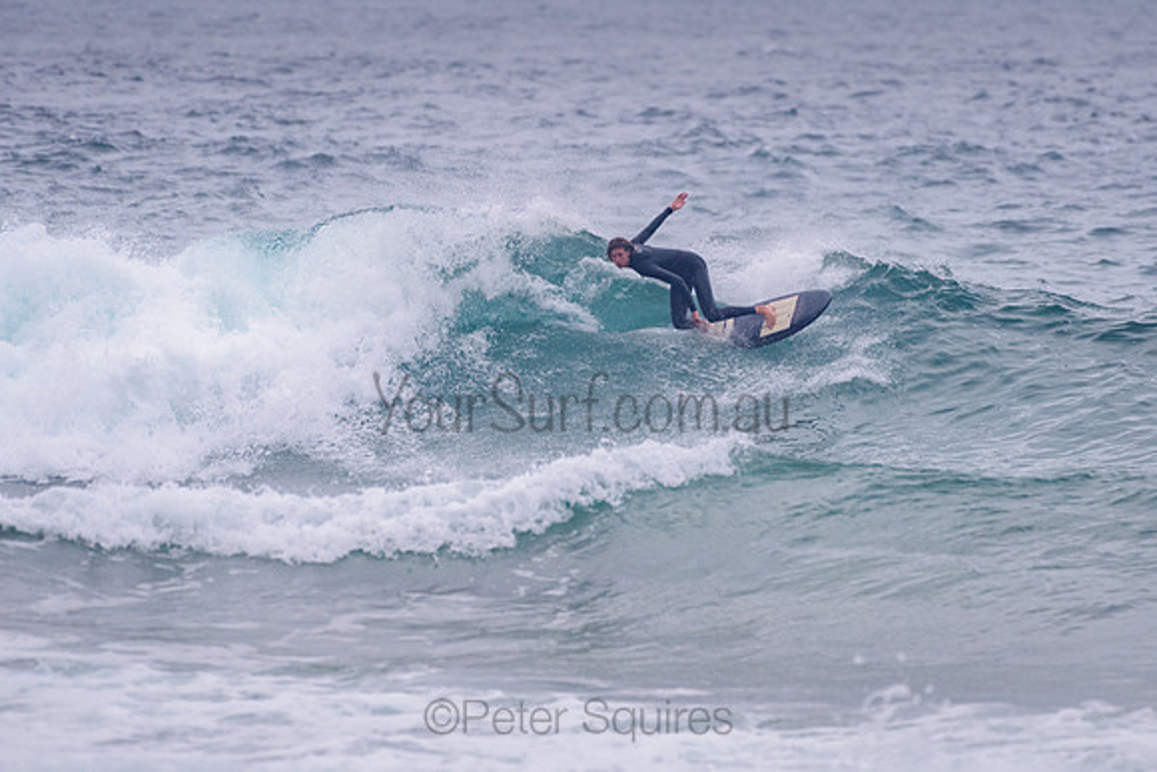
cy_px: 301
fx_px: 19702
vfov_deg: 2.2
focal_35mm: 613
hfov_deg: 3.4
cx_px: 665
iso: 800
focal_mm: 500
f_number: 5.6
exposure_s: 1/2000
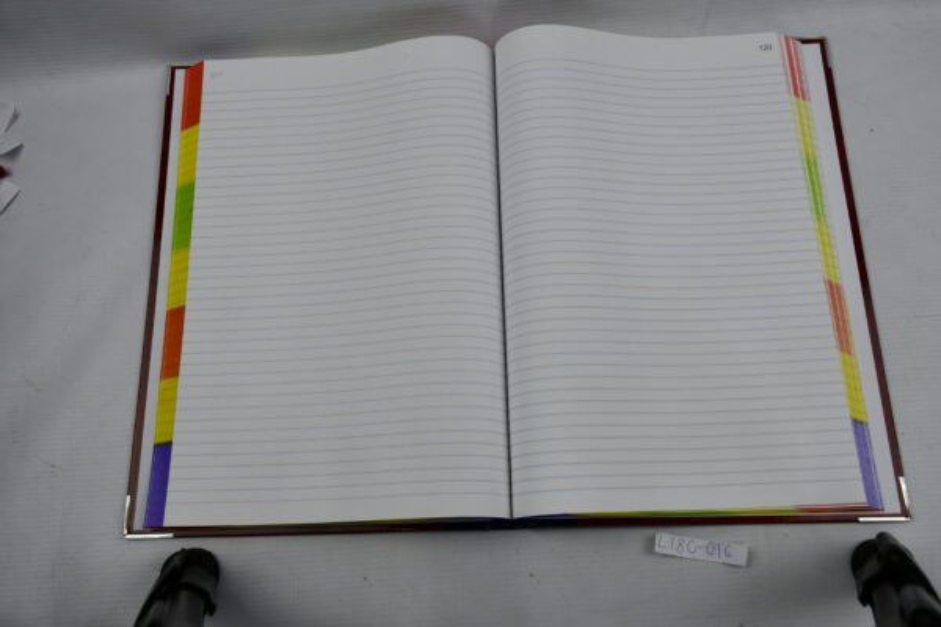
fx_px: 863
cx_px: 470
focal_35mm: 33
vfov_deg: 40.0
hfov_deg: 57.2
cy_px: 314
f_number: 5.6
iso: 400
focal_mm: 22
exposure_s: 1/250
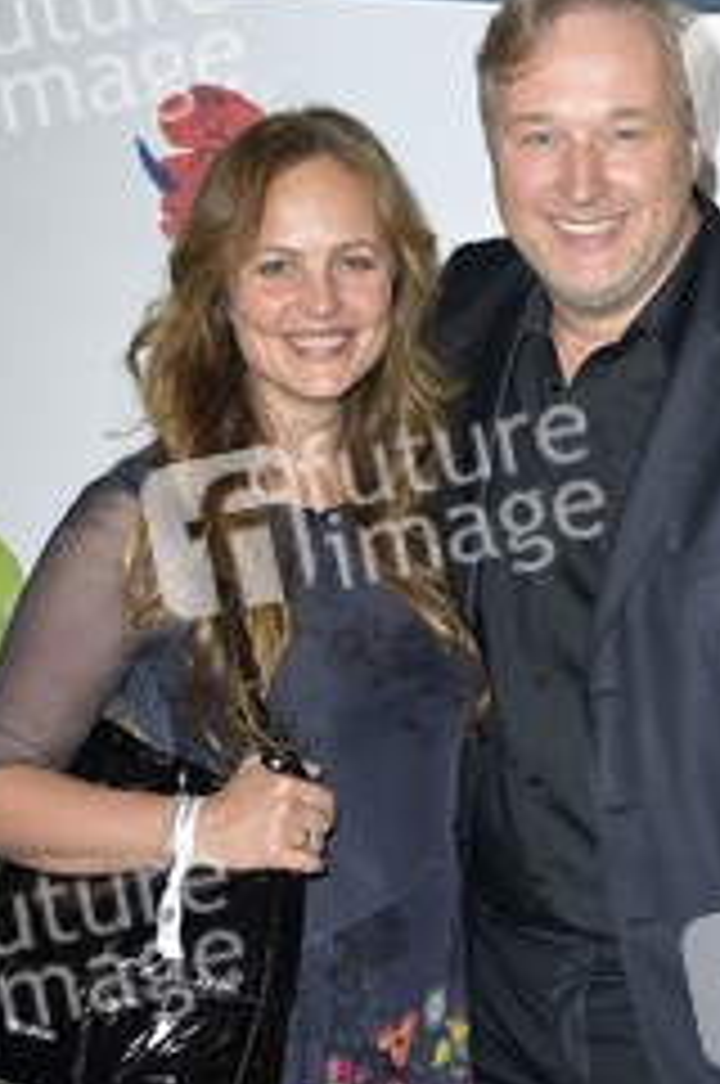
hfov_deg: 14.6
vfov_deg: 21.8
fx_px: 2798
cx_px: 504
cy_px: 738
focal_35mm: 93
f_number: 6.3
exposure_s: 1/250
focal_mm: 56
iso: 640
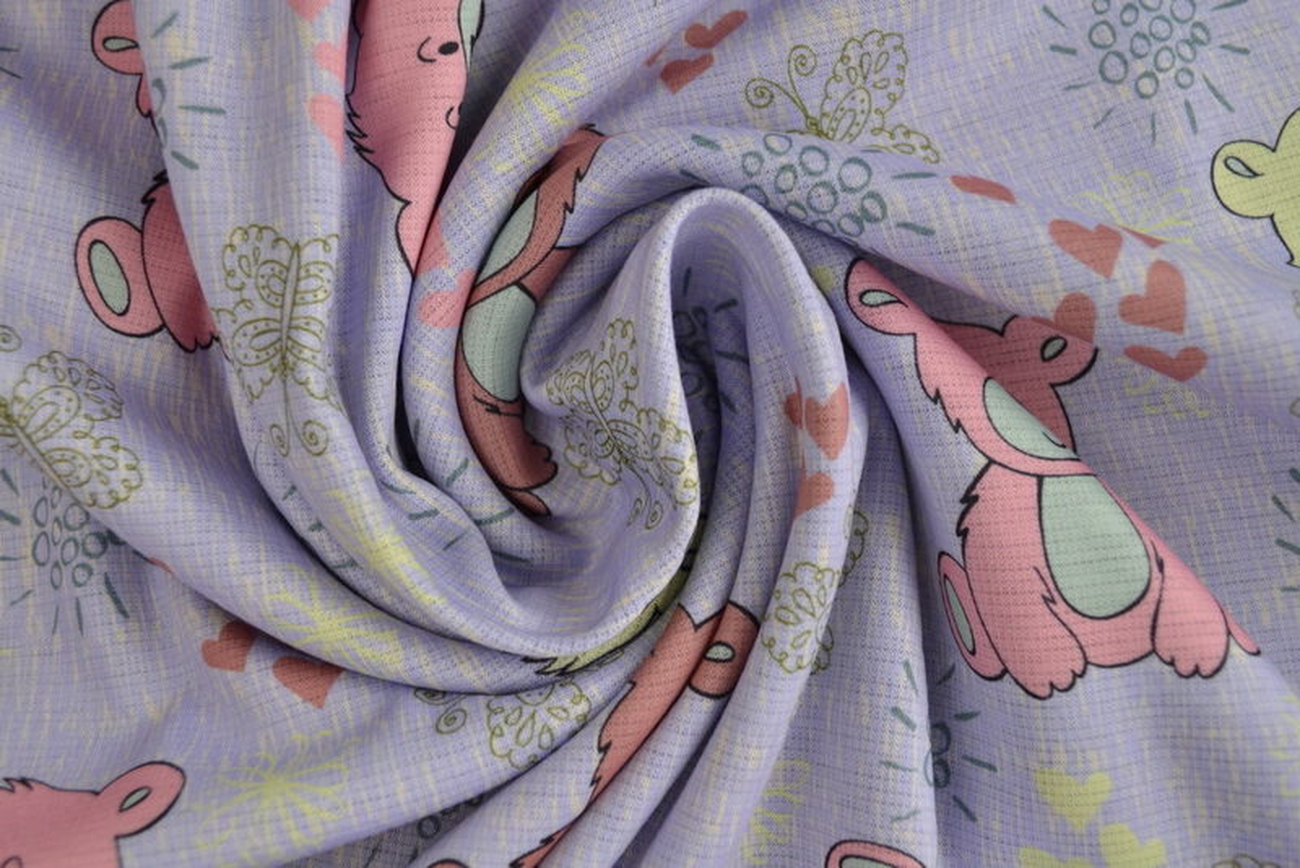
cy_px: 434
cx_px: 650
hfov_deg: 53.1
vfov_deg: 36.9
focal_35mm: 36
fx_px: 1300
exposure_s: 1/40
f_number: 5.6
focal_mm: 24
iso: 100
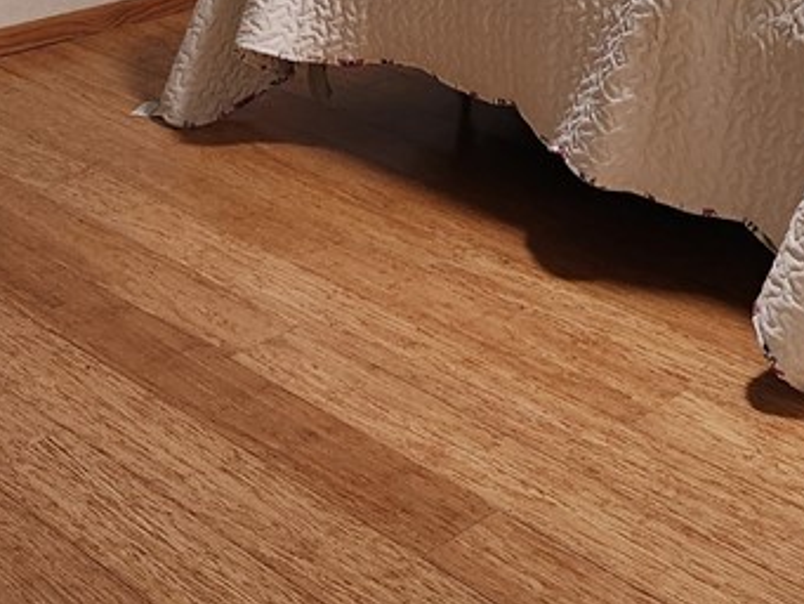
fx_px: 1603
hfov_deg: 28.1
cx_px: 500
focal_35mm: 69
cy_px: -285
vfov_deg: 18.9
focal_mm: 5.4
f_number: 1.8
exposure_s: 1/120
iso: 400
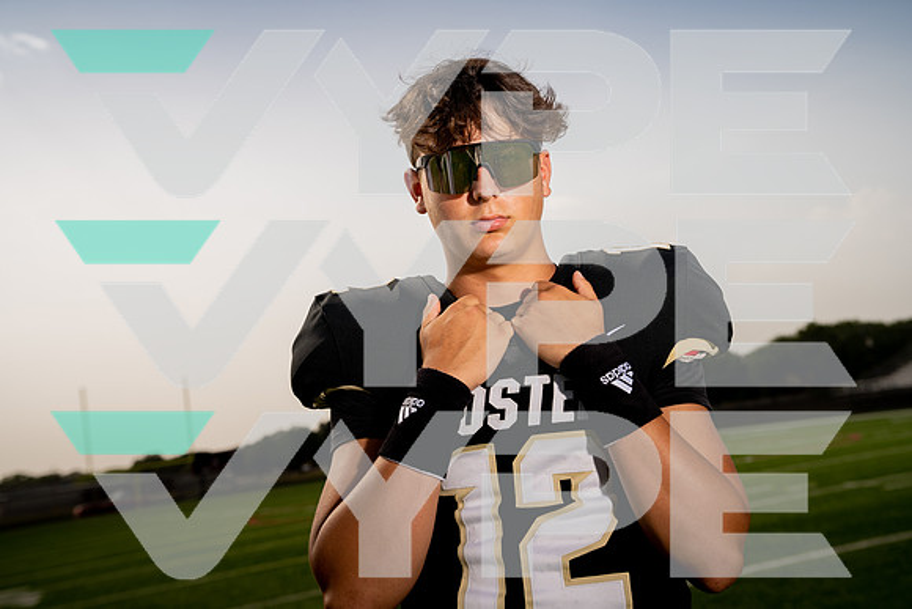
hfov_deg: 43.6
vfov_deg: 29.9
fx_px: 1140
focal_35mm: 45
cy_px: 304
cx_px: 456
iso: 100
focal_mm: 45
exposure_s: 1/1250
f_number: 4.5
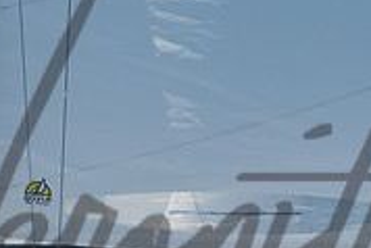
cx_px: 129
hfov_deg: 5.8
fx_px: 3661
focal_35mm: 355
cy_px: 225
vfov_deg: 3.9
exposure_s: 1/1000
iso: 640
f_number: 13
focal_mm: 70
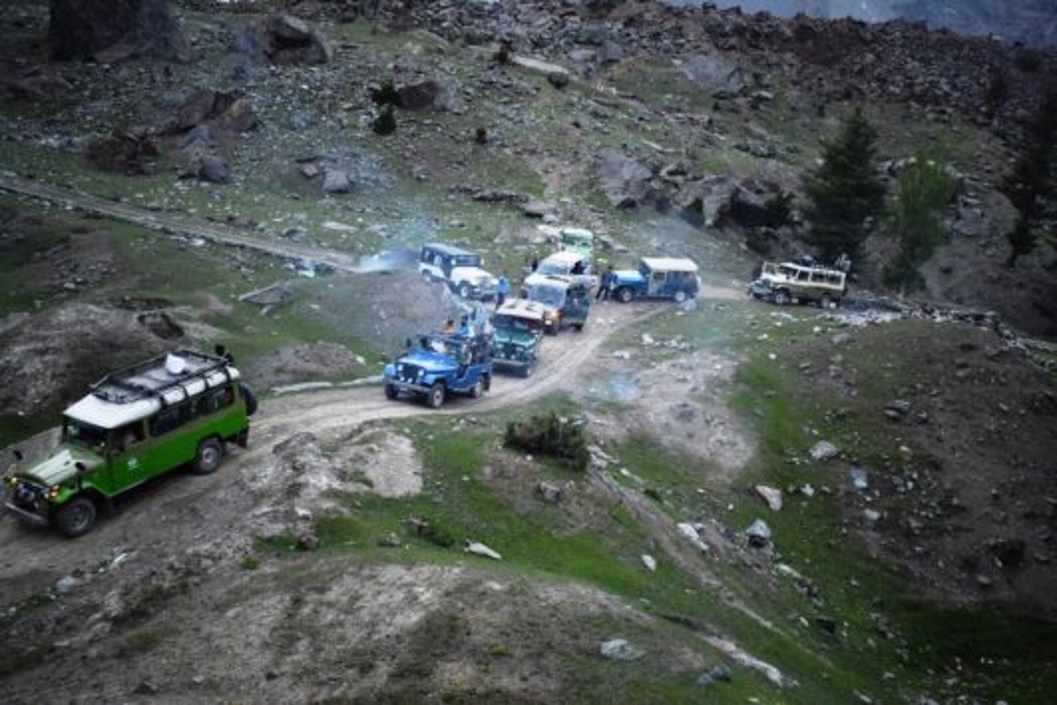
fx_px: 1101
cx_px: 528
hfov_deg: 51.3
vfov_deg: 35.5
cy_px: 352
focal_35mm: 38
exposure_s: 1/60
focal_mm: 25
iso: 2500
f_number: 4
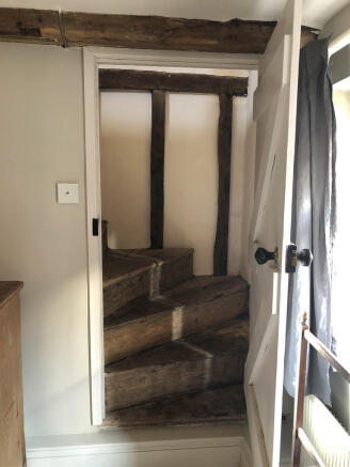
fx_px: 377
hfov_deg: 49.8
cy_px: 234
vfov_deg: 63.4
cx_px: 175
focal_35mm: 28
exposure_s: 1/17
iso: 100
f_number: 1.8
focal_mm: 3.99
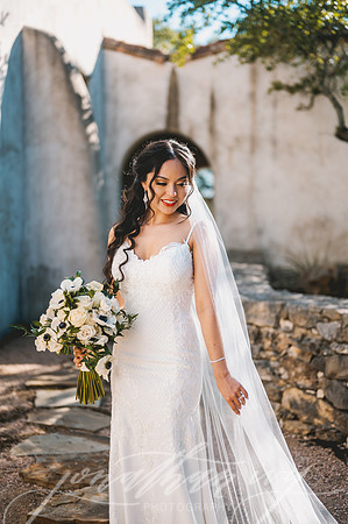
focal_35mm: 50
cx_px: 174
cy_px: 262
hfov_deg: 26.9
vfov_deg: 39.6
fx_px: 727
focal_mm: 50
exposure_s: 1/2500
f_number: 1.8
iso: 80
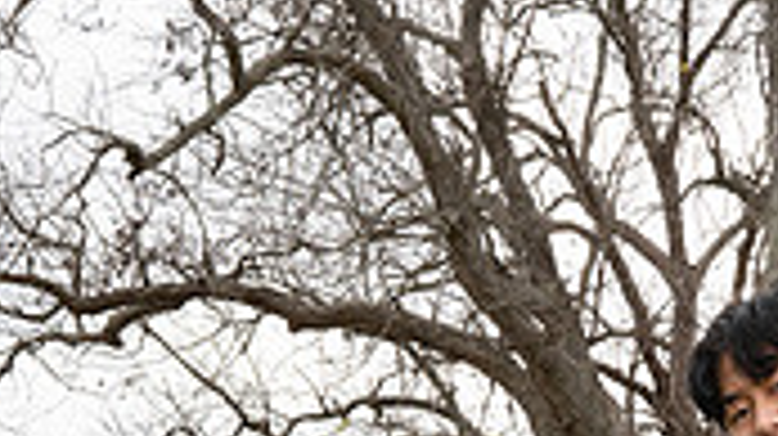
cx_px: 603
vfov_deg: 9.7
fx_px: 2309
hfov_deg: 19.0
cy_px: 993
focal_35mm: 112
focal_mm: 41
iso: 400
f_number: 10
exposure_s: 1/250
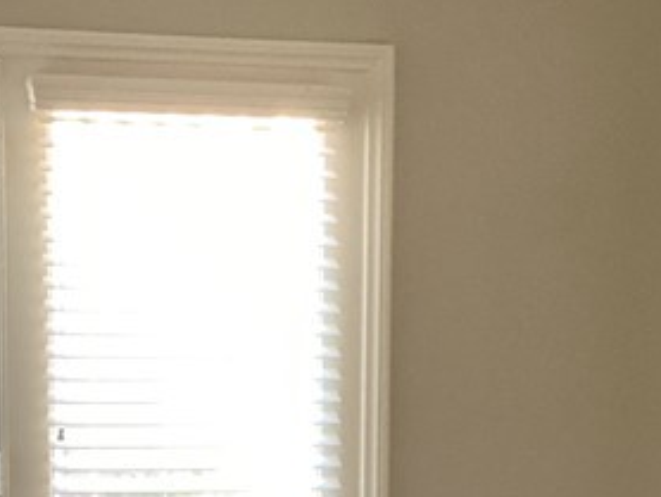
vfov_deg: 12.8
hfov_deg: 17.2
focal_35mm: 114
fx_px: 2179
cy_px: 559
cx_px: 404
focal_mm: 3.3
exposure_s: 1/50
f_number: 2.4
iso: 400
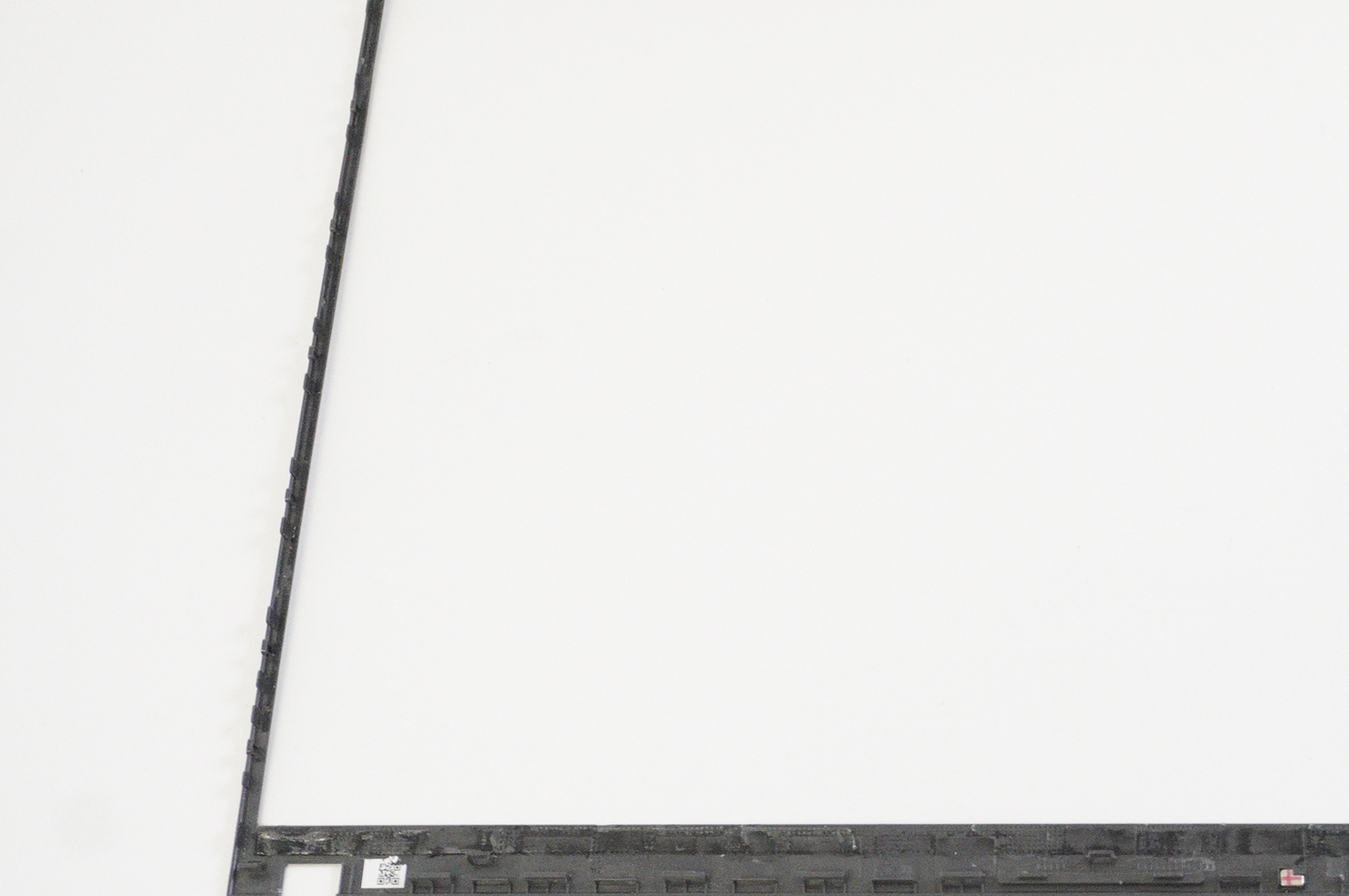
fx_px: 2658
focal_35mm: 71
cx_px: 1084
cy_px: 386
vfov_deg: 19.1
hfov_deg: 27.9
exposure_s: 1/200
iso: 5000
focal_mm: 28
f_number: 5.6
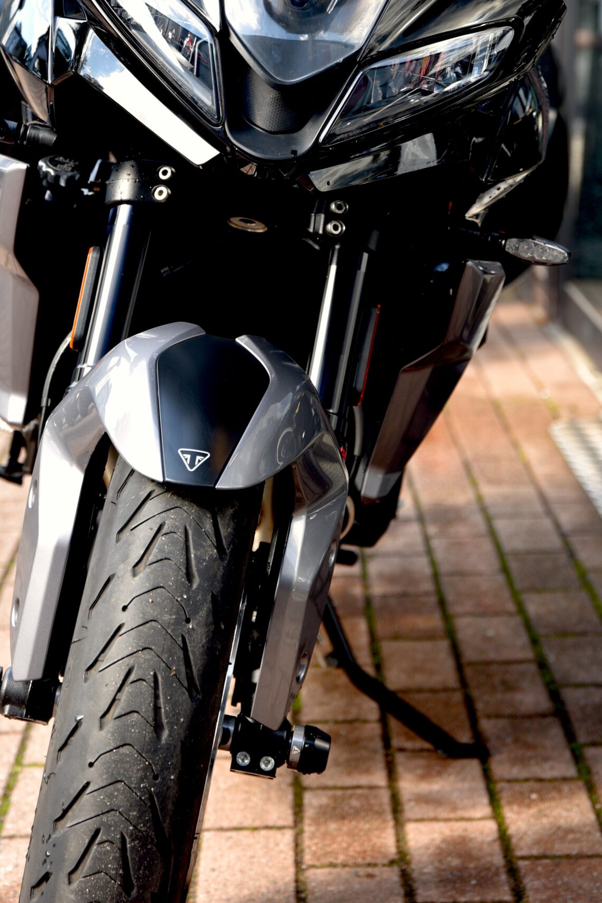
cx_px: 316
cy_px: 235
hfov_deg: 14.7
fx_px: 2331
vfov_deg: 21.7
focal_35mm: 93
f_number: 4
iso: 100
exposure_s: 1/60
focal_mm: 62
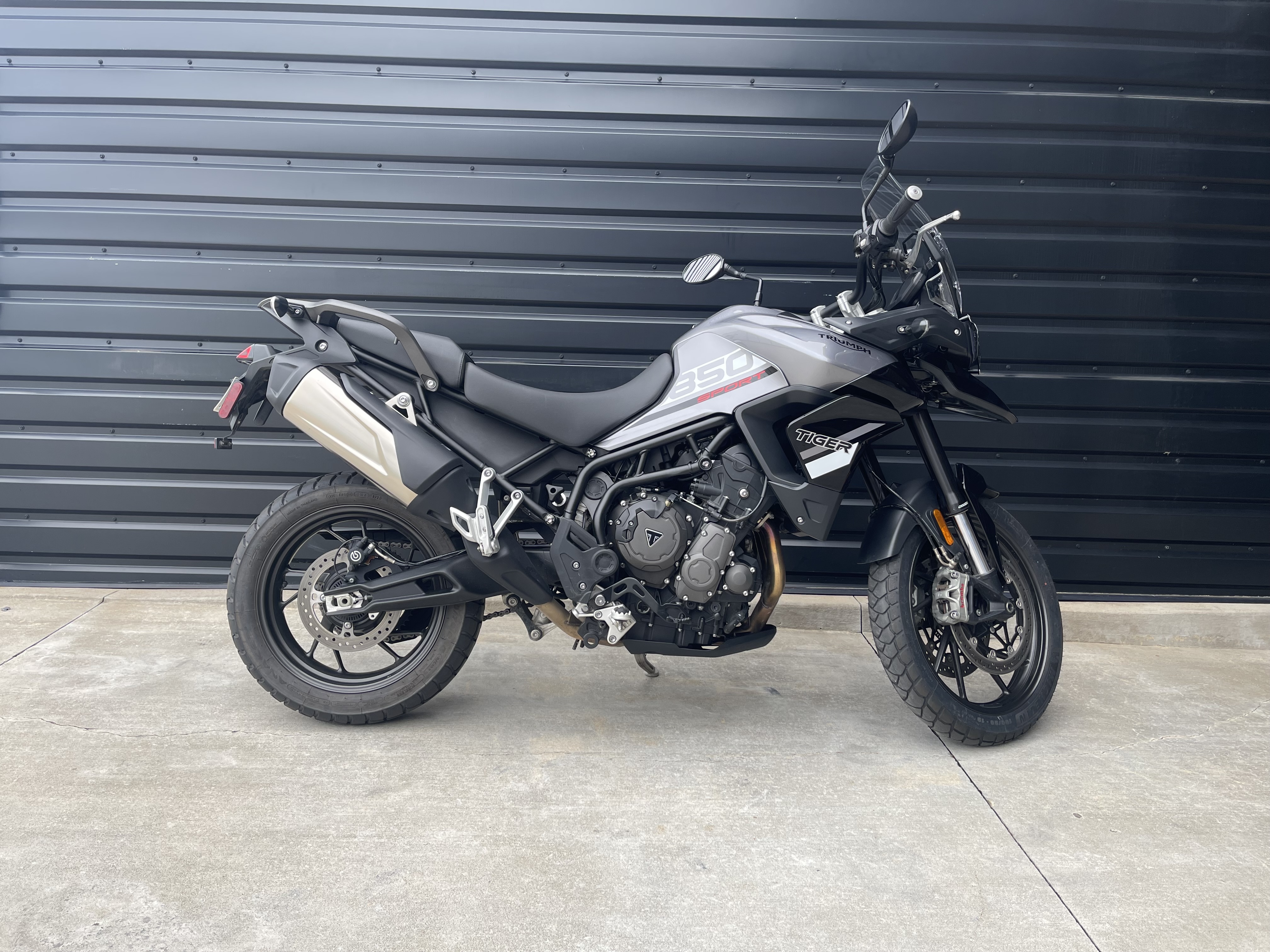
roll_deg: -1.7
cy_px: 476
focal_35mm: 25
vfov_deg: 54.9
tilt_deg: -7.7
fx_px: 917
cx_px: 635
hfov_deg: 69.4
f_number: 1.6
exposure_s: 1/171
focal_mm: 5.1
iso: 32
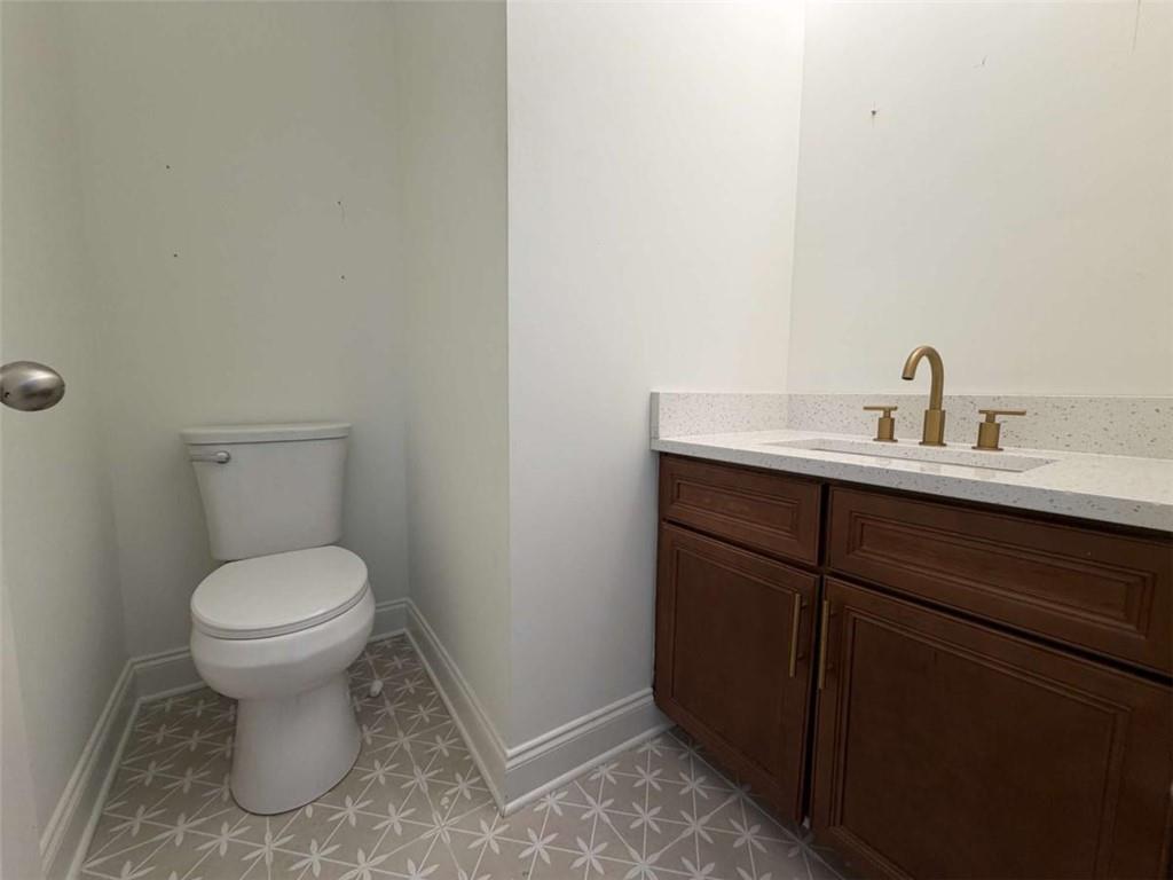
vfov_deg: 85.7
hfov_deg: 102.1
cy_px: 440
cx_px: 586
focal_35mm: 14
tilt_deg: -6.0
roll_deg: -0.5
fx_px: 474
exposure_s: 1/120
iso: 160
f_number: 2.2
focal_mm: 2.22
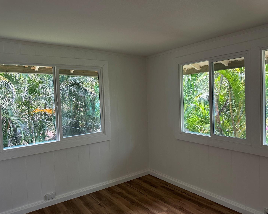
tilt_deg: -2.7
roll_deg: +2.3
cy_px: 104
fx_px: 206
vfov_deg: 54.9
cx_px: 147
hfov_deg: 65.9
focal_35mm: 26
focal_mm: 6.86
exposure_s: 1/116
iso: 250
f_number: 1.78
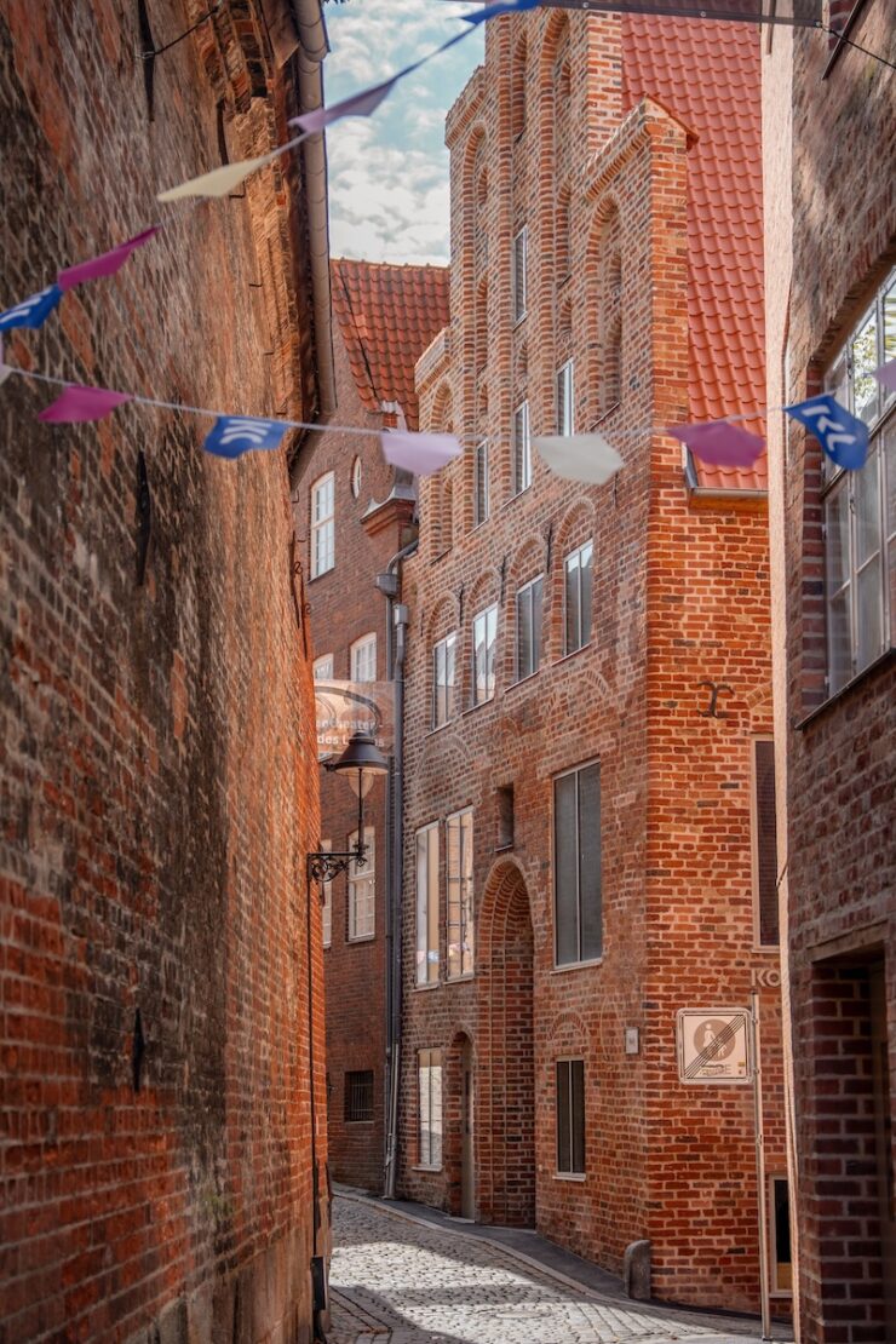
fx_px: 2176
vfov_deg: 34.3
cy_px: 672
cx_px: 448
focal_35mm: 58
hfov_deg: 23.3
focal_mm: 58.3
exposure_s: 1/640
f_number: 2.8
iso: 100
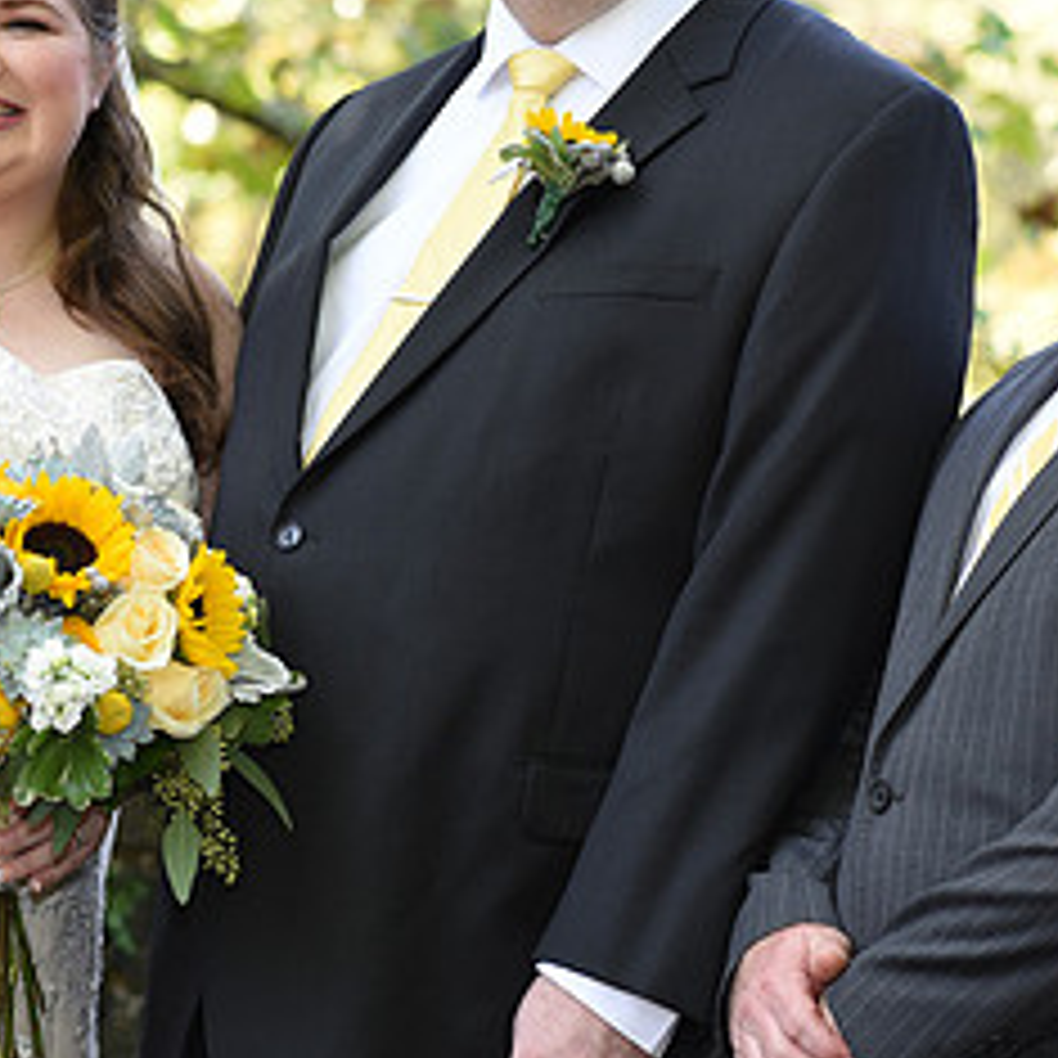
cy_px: 317
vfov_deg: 9.8
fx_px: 6155
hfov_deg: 9.8
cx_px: 450
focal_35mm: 178
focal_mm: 85
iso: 500
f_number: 4
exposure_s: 1/200
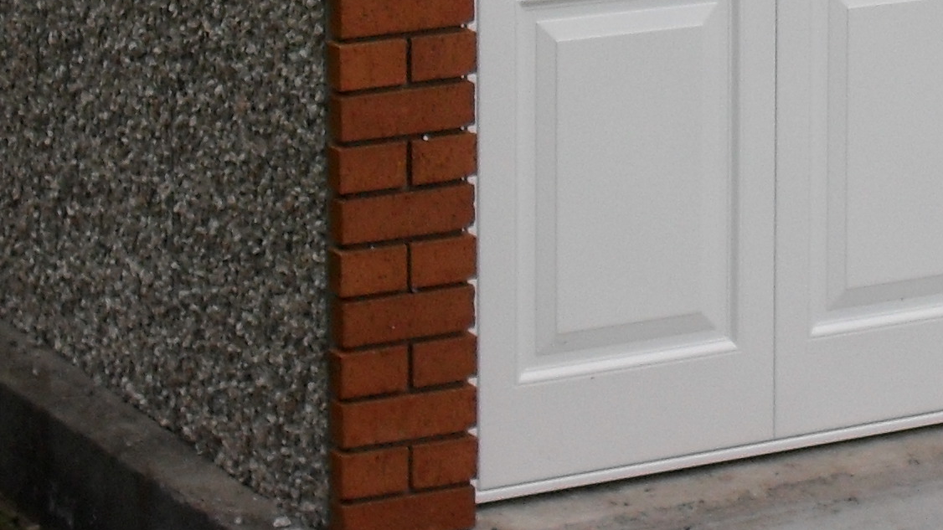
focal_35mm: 173
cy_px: -545
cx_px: 1179
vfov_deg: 6.8
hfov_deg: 12.1
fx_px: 4325
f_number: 3.9
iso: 100
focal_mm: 8.7
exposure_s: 1/500
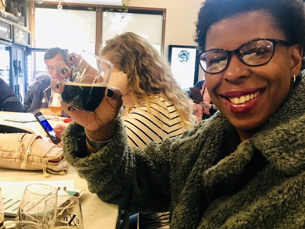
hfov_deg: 49.0
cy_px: 135
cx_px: 154
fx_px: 335
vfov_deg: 37.6
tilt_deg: -7.4
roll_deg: -2.1
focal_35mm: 38
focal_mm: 3.99
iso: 80
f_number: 1.8
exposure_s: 1/15
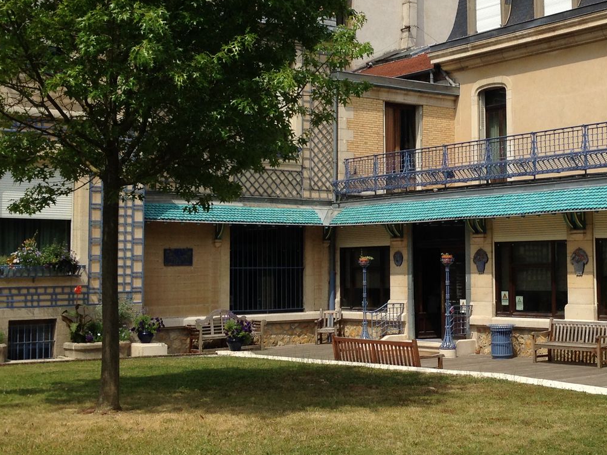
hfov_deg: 30.3
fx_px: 1104
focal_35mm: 63
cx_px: 441
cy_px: 194
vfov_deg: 23.3
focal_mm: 4.12
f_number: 2.4
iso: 50
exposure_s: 1/1595
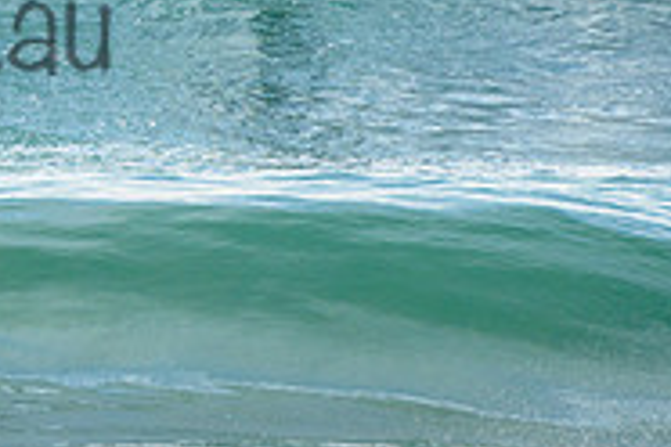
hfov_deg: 1.4
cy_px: -53
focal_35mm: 1527
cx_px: -34
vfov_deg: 0.9
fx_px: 28459
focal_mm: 400
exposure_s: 1/1600
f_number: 7.1
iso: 200
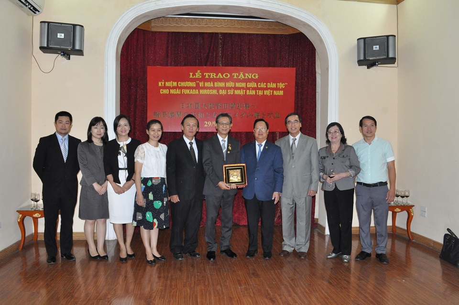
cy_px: 152
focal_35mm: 27
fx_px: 344
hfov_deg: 67.4
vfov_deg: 47.8
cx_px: 230
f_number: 8
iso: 2000
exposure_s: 1/60
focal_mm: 18
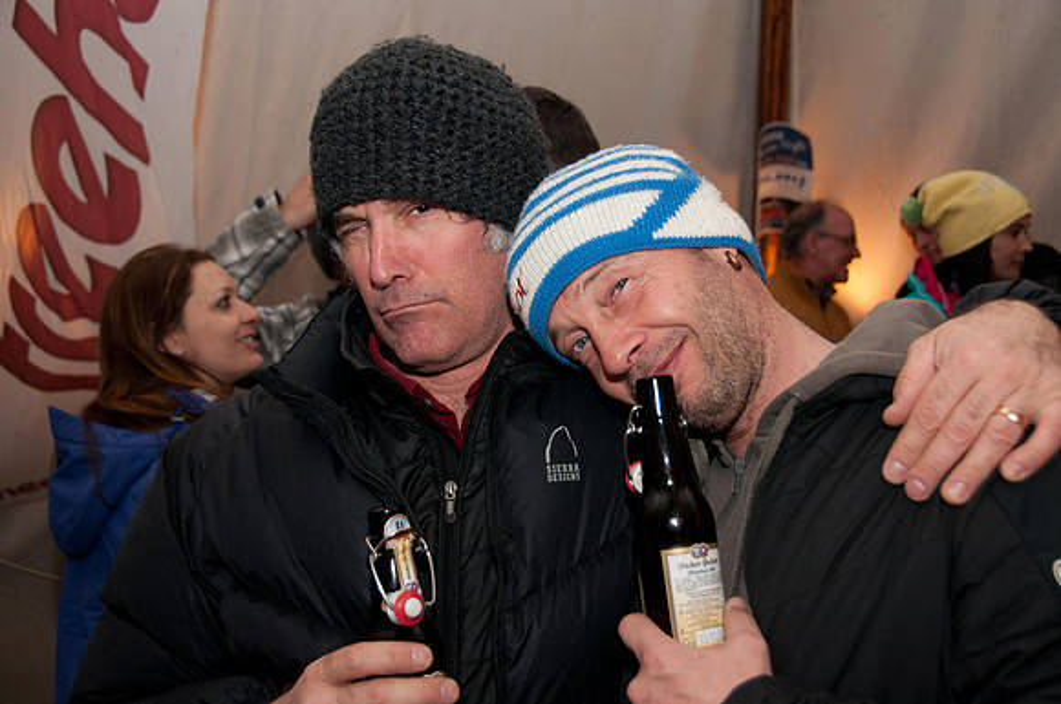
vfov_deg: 26.4
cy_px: 352
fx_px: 1501
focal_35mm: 51
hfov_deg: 38.9
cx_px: 530
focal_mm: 34
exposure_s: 1/50
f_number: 4.2
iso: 800
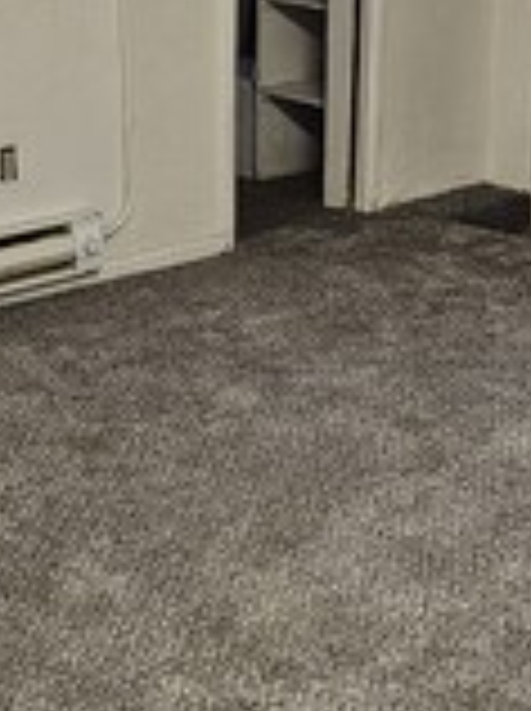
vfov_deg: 26.5
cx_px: 452
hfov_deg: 19.8
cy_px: 216
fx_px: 1497
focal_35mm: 73
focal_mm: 6.3
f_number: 1.7
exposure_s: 1/120
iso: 640
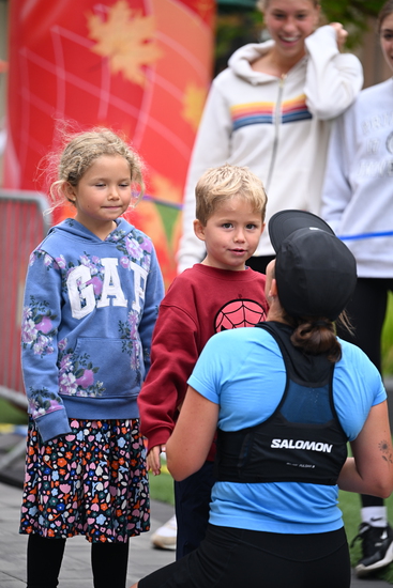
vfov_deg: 13.7
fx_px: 2455
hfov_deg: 9.2
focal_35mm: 150
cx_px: 196
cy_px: 294
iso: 640
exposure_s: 1/1600
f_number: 2.8
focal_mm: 150
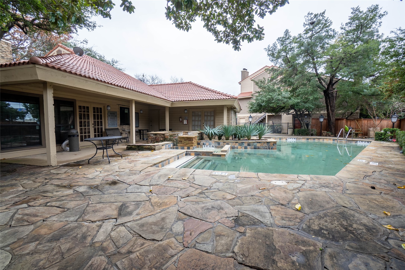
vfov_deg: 77.3
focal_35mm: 15
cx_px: 202
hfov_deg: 100.4
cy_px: 135
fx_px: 169
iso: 125
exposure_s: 1/40
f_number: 8
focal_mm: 10
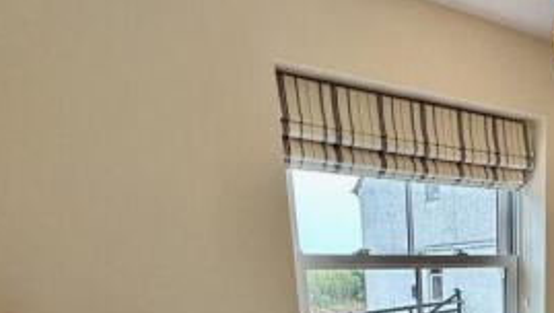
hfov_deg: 52.7
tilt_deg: -12.3
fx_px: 485
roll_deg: +1.0
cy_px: 382
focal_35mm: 33
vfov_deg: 30.1
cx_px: 491
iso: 80
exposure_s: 1/100
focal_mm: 2.22
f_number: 2.2
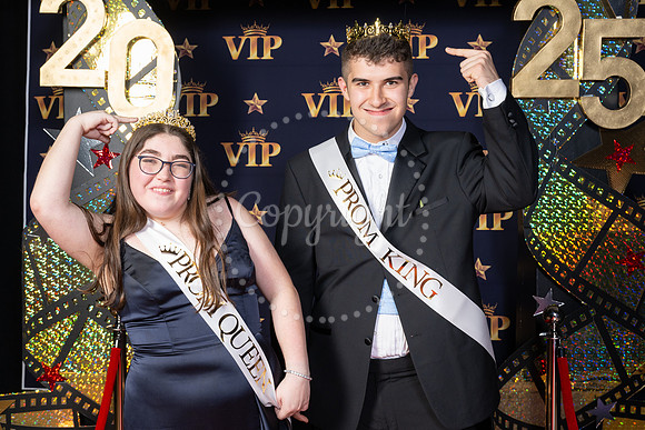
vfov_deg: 24.9
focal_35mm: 54
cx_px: 279
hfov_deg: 36.5
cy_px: 215
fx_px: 975
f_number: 8
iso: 400
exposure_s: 1/125
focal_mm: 47
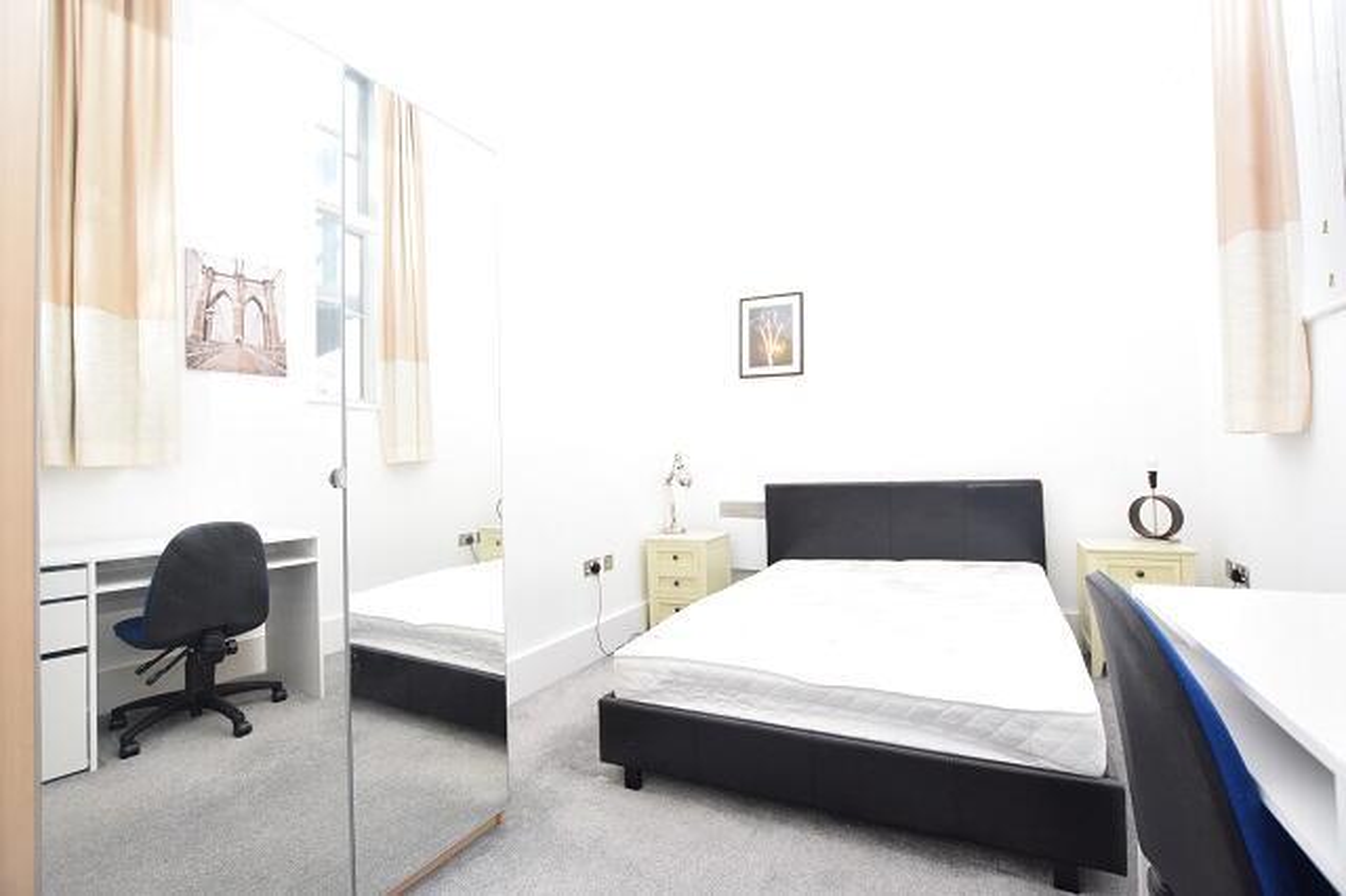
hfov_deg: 100.4
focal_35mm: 15
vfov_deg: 77.3
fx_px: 561
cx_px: 673
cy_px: 448
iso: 800
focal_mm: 10
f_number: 4.5
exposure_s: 1/80
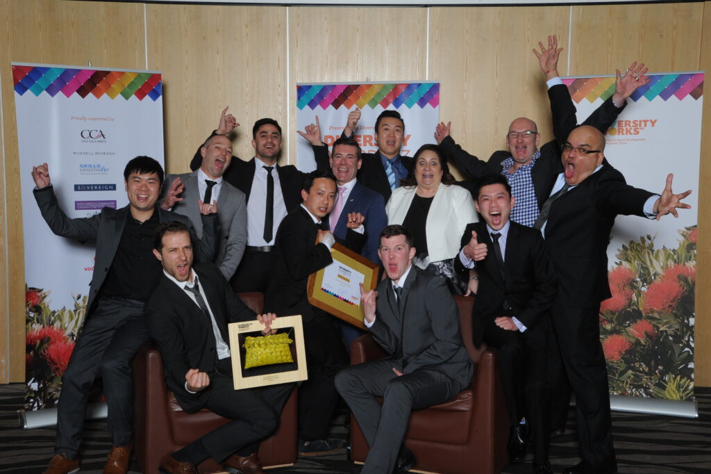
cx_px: 356
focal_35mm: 48
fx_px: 948
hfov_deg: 41.1
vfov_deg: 28.1
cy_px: 237
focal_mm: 48
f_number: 16
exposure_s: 1/80
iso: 2000
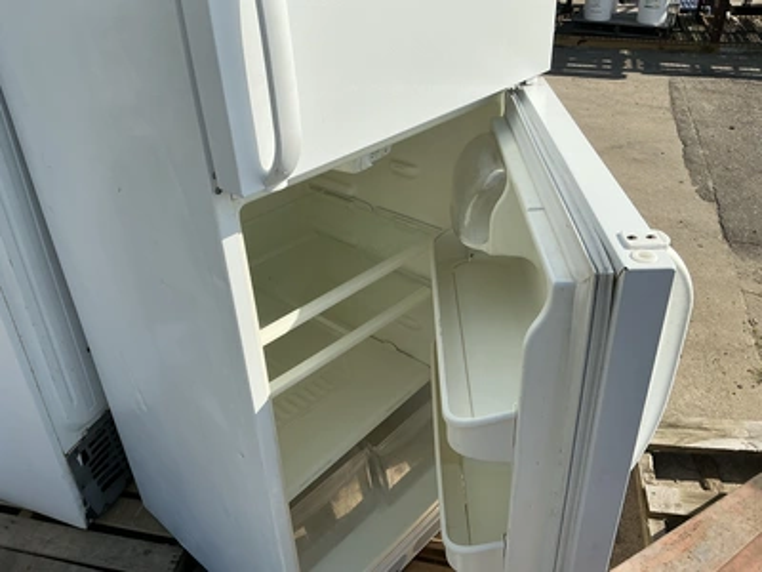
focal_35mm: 28
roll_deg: +1.5
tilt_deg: -33.6
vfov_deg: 49.7
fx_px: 616
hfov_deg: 63.4
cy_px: 286
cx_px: 381
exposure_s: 1/2227
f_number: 1.8
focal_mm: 3
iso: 25
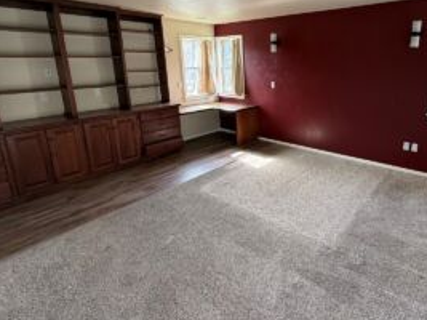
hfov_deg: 76.2
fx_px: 259
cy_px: 115
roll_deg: +0.2
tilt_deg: -11.6
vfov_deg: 62.3
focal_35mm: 21
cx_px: 289
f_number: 2.2
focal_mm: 2.22
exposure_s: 1/99
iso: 250
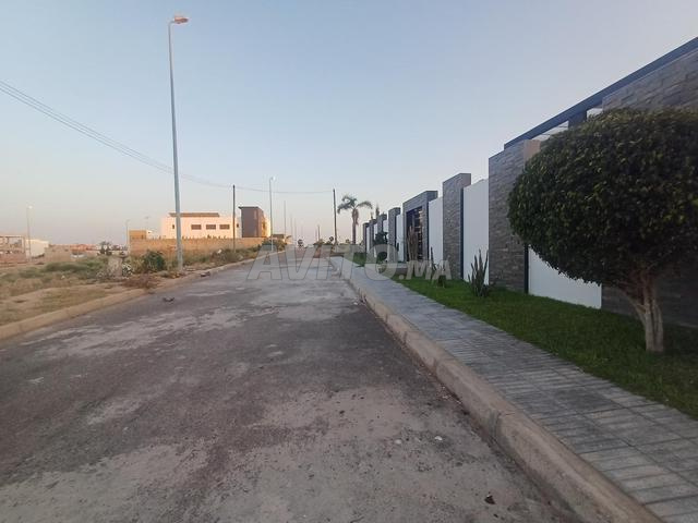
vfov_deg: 78.1
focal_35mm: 16
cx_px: 349
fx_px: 323
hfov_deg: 94.5
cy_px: 262
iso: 50
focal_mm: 1.64
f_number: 2.2
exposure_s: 1/100
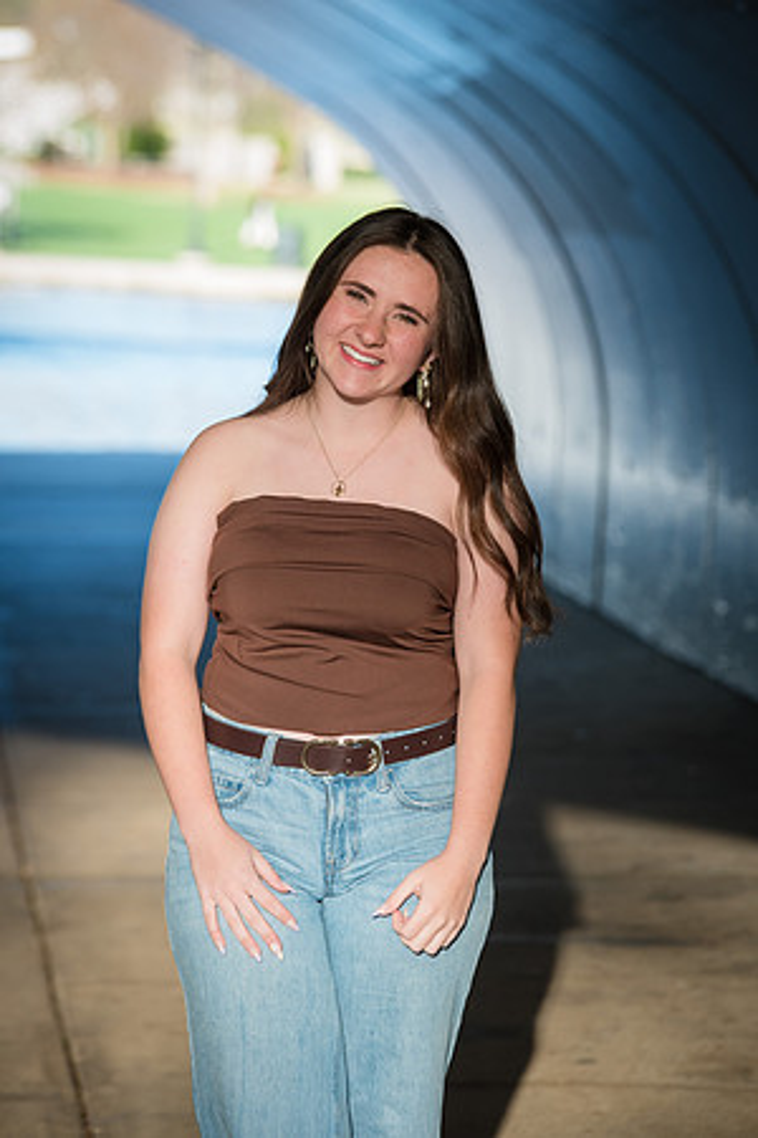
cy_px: 569
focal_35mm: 155
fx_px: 4895
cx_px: 379
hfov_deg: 8.9
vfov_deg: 13.2
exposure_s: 1/320
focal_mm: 155
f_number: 6.3
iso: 640
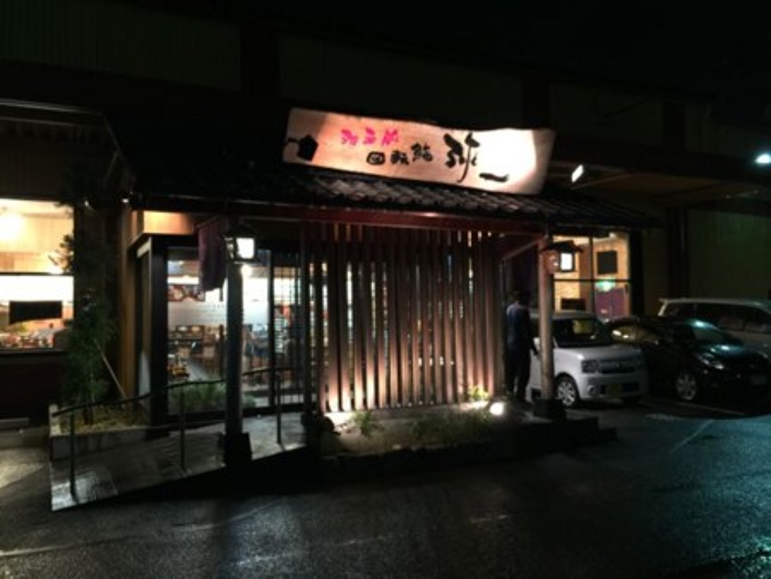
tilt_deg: +3.0
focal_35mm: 29
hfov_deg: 61.6
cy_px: 290
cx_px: 386
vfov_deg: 48.3
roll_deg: +0.4
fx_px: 646
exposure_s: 1/15
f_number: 2.2
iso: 100
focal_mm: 4.15
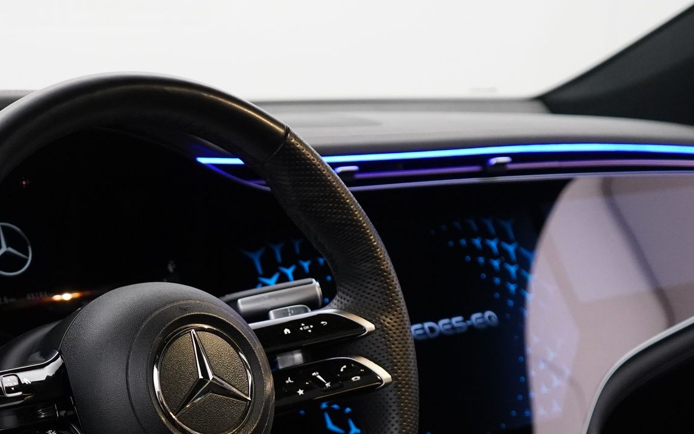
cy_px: 401
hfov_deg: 31.2
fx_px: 1230
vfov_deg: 19.6
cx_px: 209
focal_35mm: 65
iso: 4000
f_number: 3.5
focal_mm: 29
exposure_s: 1/160
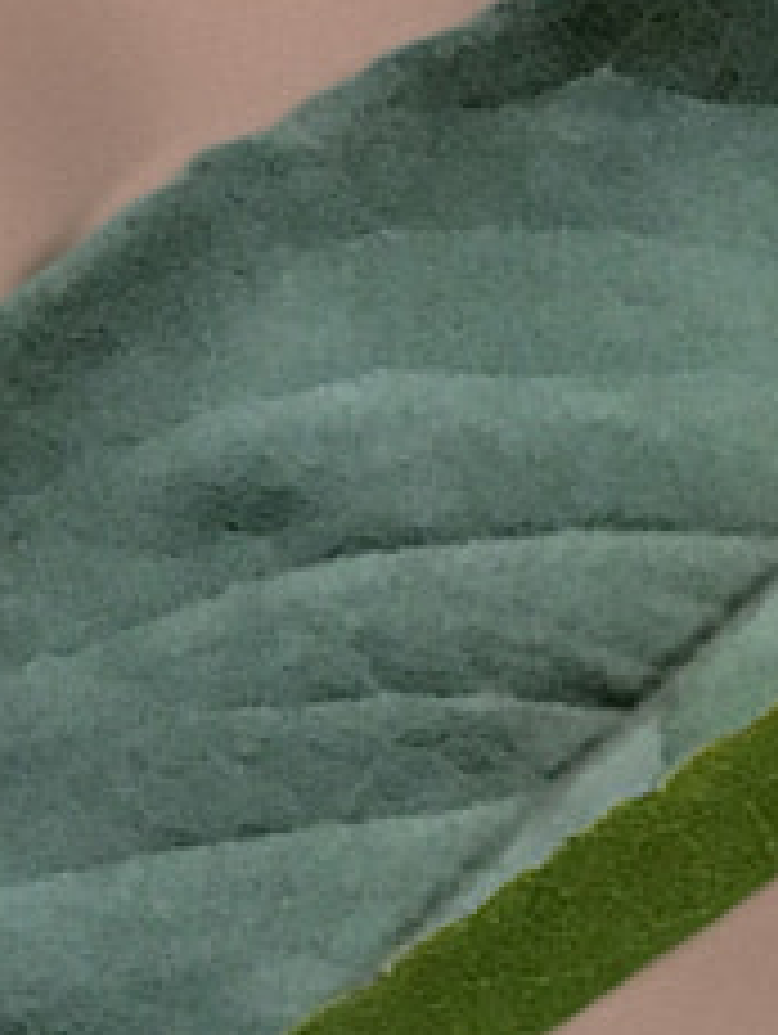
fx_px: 11845
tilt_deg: +1.2
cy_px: 1350
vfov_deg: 5.0
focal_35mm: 396
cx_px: 2190
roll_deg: +5.2
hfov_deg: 3.7
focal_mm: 6.6
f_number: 2.8
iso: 320
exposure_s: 1/50
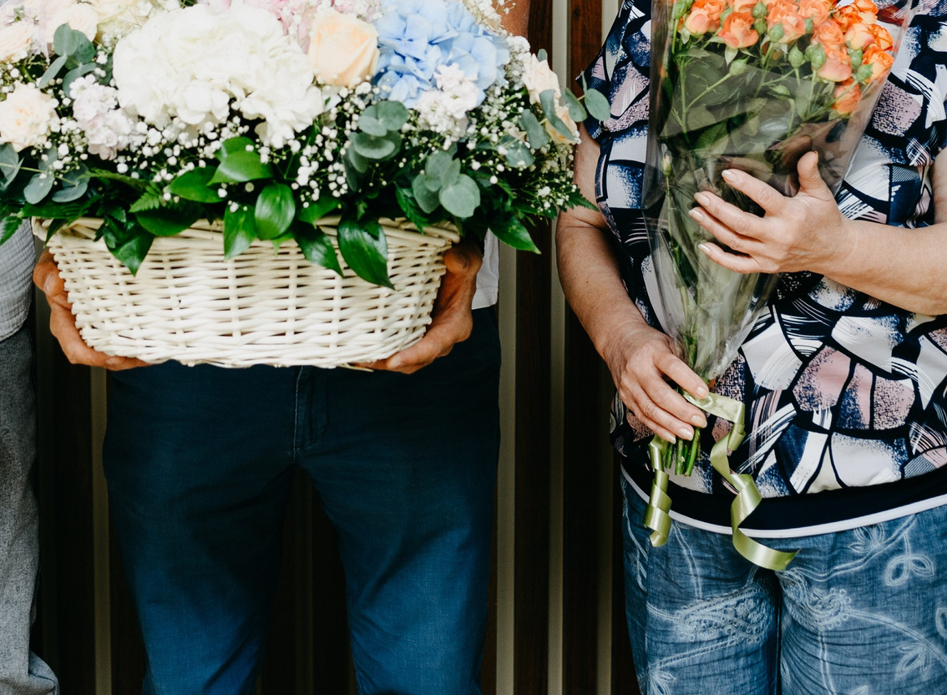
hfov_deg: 21.3
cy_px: -53
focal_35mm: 92
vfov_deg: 15.5
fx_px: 2497
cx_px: 273
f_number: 3.2
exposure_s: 1/160
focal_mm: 35
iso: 125
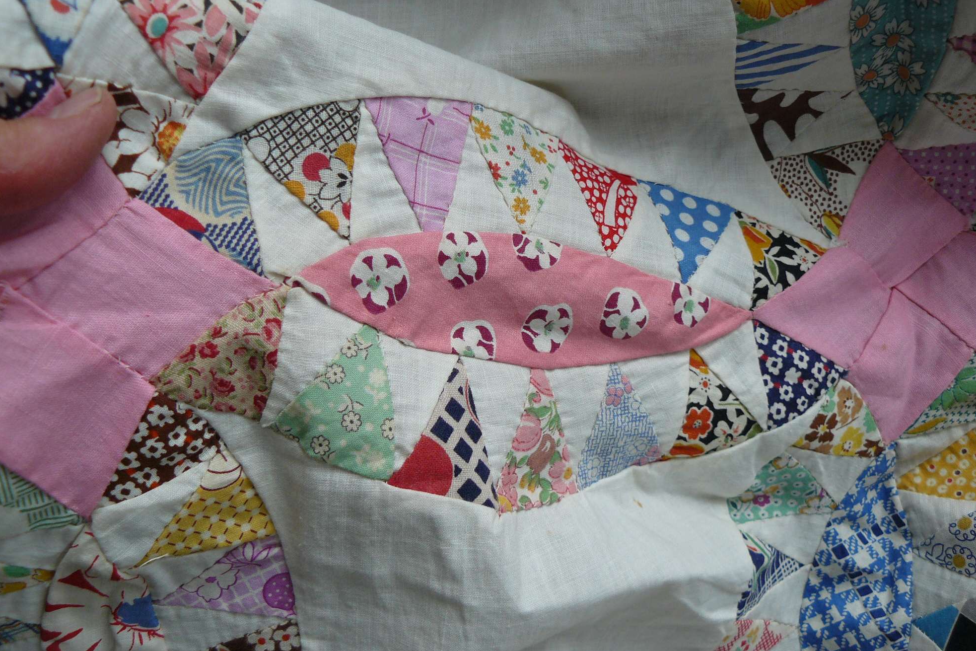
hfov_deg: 49.5
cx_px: 506
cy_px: 309
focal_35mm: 39
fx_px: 1057
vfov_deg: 34.2
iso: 100
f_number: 2.8
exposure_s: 1/100
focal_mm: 6
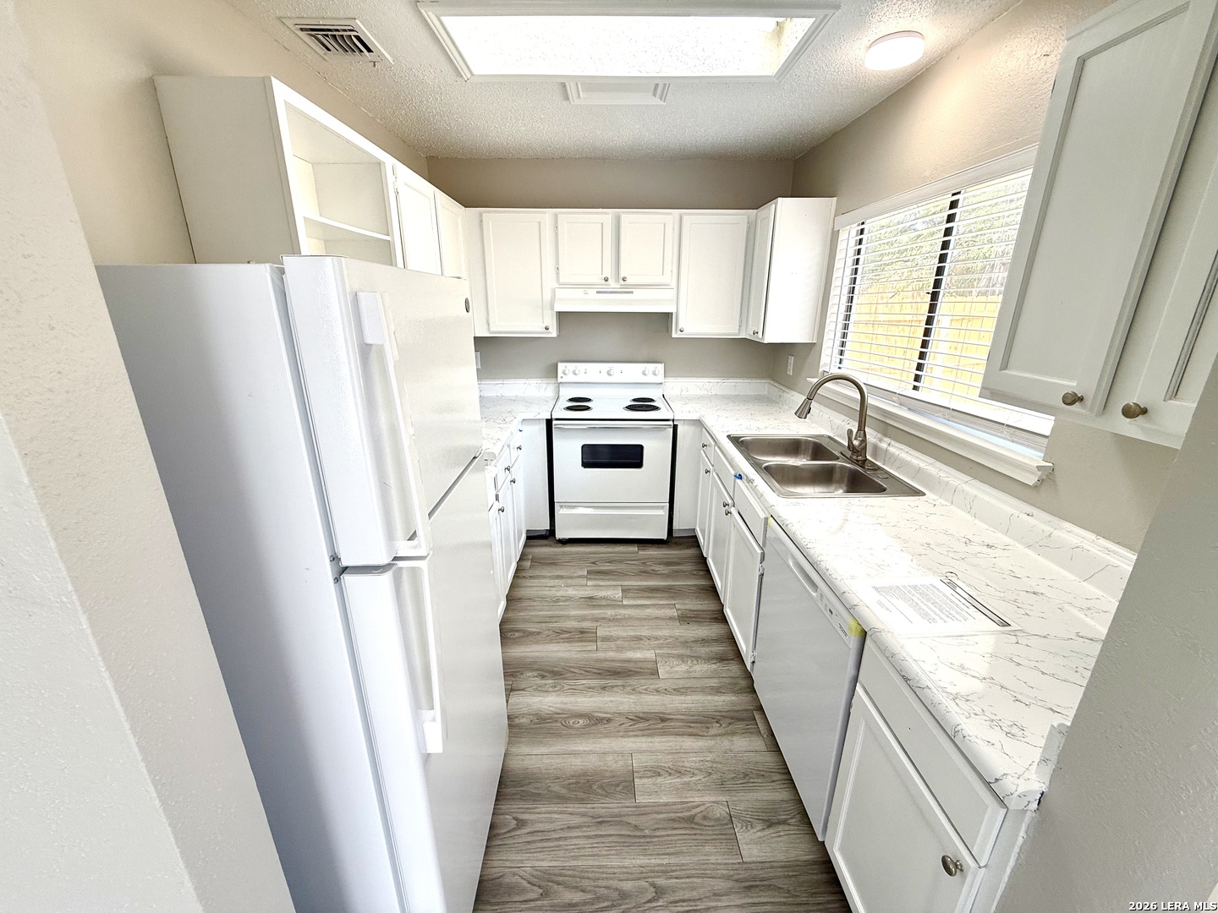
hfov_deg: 102.1
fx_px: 493
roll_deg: -0.4
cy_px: 456
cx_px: 609
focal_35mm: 14
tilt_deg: -17.5
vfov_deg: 85.7
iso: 64
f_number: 2.2
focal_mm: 2.22
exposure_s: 1/120
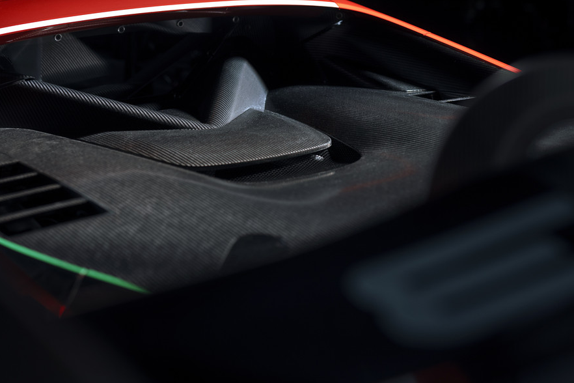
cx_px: 210
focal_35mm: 68
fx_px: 1084
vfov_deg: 20.0
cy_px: 147
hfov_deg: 29.5
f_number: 2.2
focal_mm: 50
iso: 250
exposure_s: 1/6
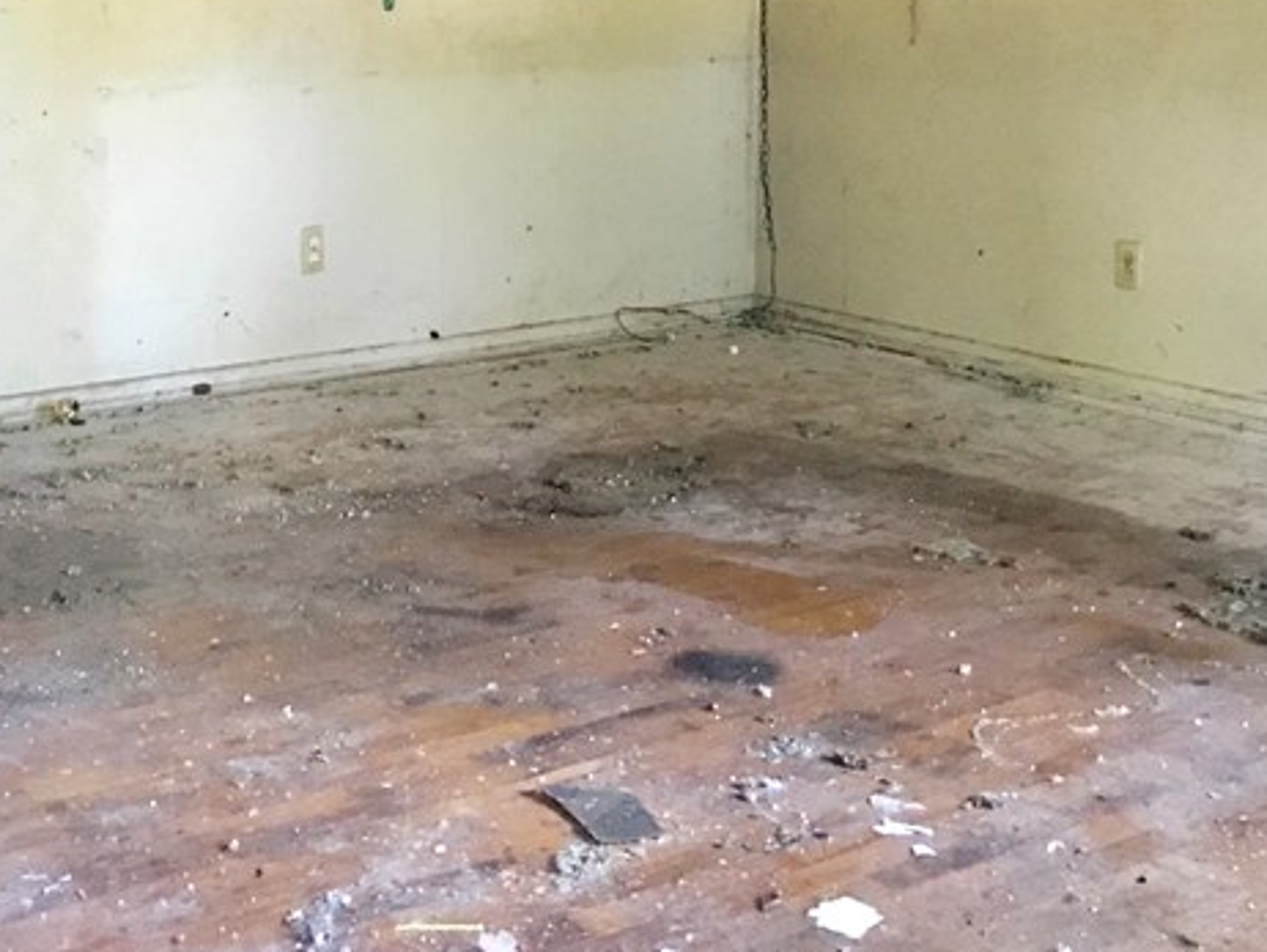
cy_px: -38
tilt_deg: -1.2
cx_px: 313
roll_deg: -0.6
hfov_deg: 30.6
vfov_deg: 22.6
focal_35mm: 62
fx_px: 2270
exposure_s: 1/6
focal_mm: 3.99
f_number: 1.8
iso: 100
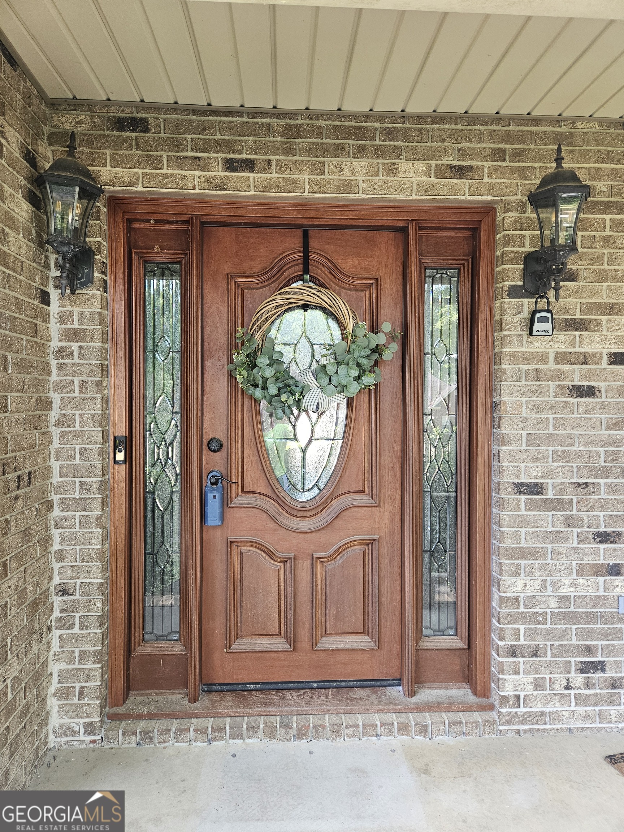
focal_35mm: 23
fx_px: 553
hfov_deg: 58.9
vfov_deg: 73.9
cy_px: 416
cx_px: 312
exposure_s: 1/207
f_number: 1.8
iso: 250
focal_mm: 5.4
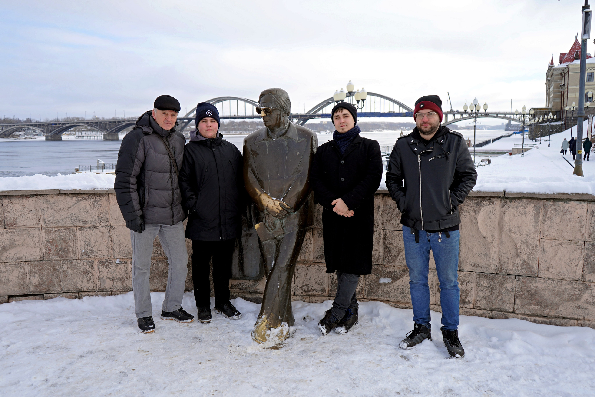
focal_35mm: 31
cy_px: 198
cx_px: 298
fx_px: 512
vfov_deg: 42.3
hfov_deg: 60.3
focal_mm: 31
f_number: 4.5
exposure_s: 1/400
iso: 100
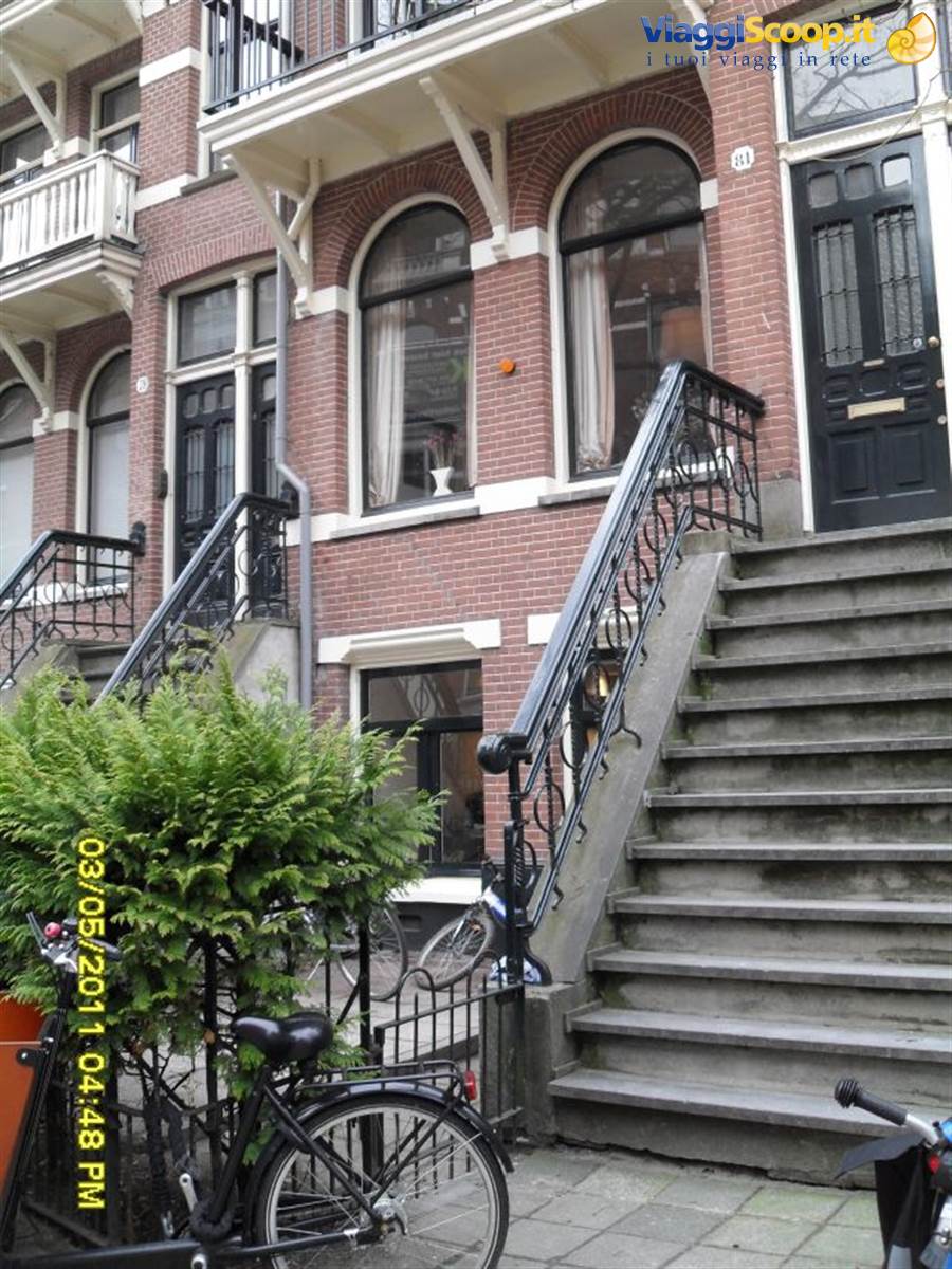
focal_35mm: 35
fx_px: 1283
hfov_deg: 40.7
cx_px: 476
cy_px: 634
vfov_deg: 52.6
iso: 100
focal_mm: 6.2
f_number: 2.8
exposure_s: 1/45
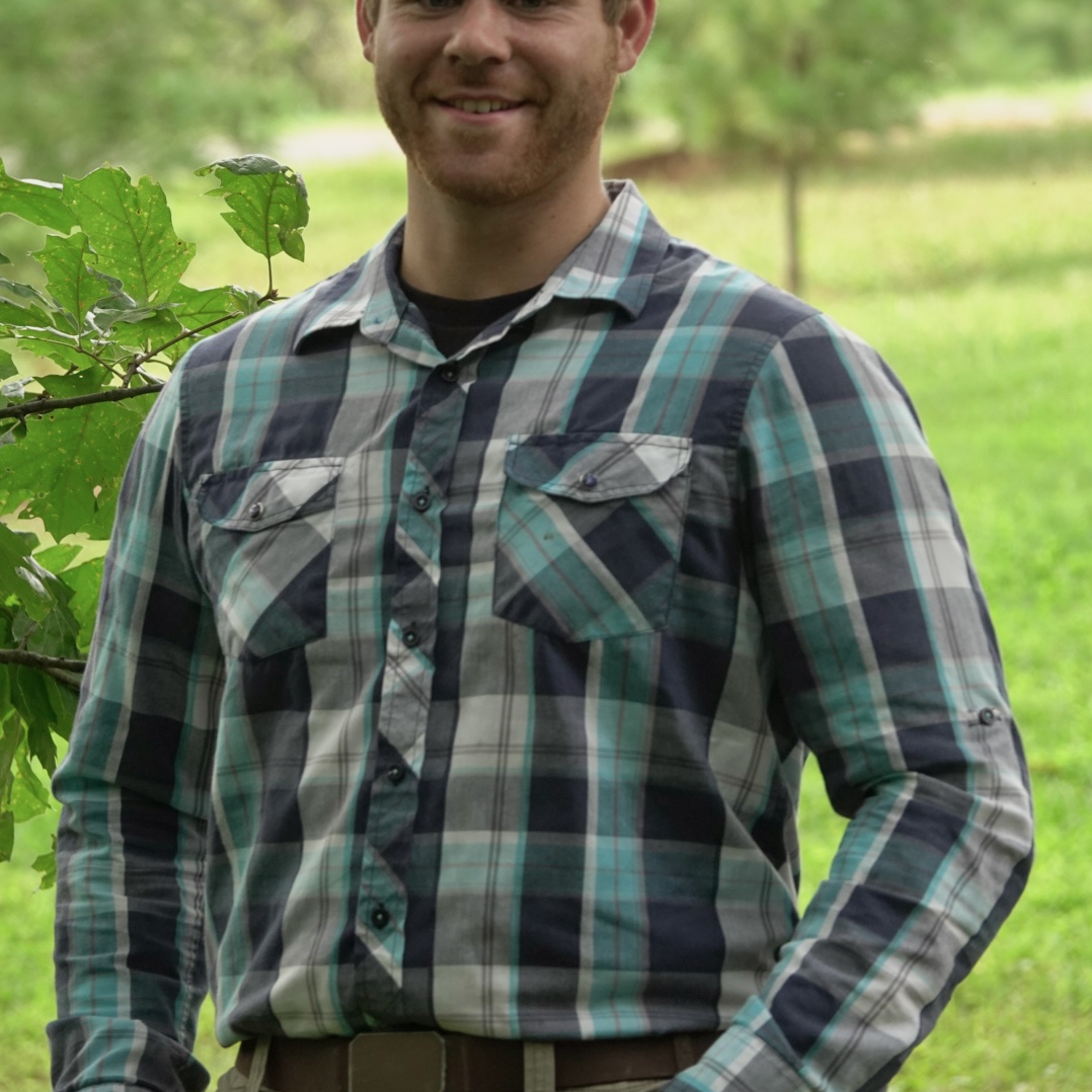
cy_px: 376
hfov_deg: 5.6
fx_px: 11242
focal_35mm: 315
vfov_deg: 5.6
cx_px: 546
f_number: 4
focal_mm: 90.45
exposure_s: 1/250
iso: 250
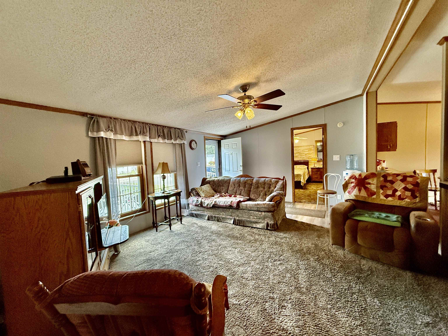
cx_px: 224
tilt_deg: -2.3
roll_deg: +2.6
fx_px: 181
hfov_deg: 102.1
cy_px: 168
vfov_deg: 85.7
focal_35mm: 14
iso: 500
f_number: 2.2
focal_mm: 2.22
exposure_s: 1/120
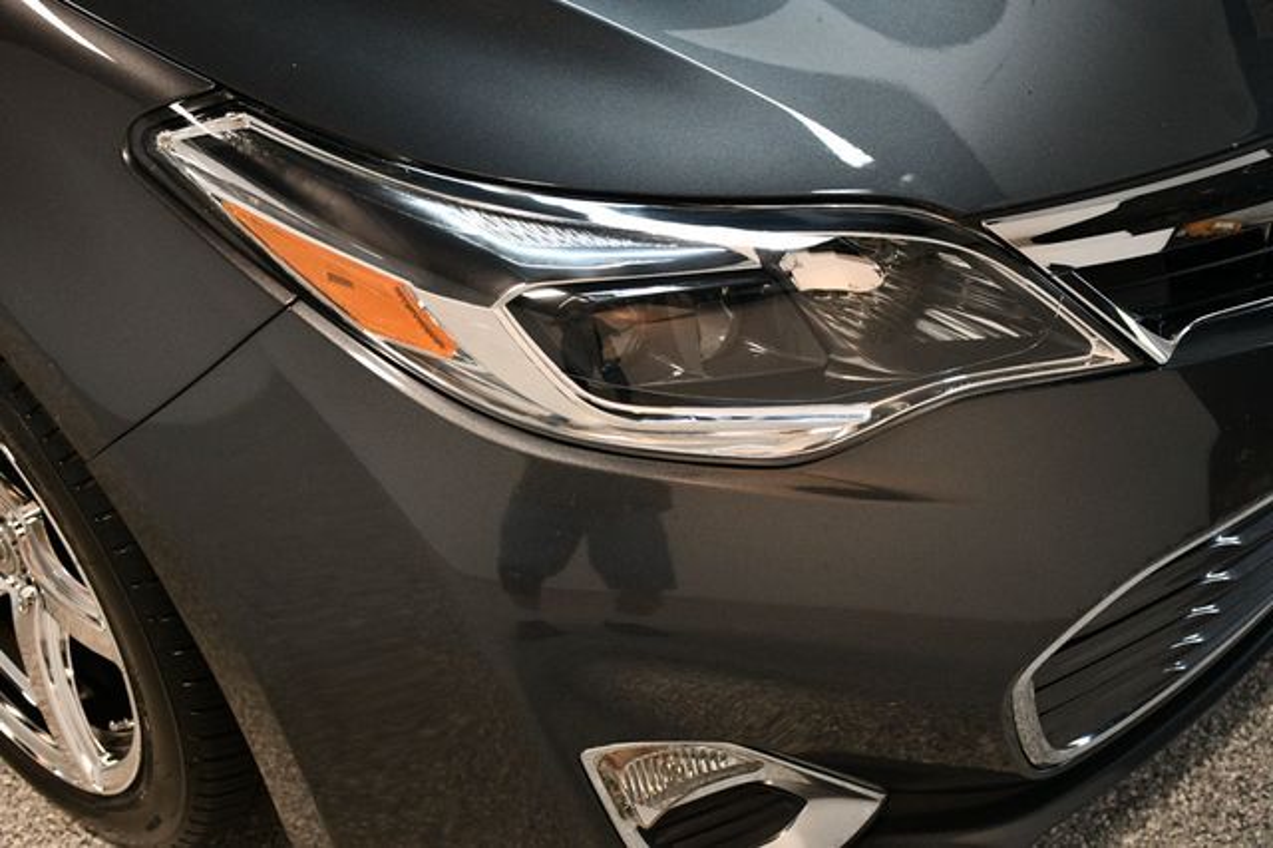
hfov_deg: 43.6
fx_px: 1590
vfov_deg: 29.8
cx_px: 636
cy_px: 424
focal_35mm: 45
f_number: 4
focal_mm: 30
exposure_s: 1/125
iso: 1800
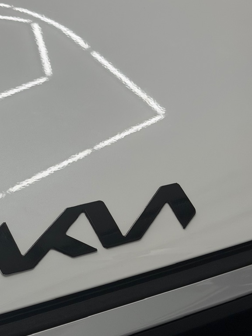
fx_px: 777
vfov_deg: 24.4
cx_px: 63
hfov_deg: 18.3
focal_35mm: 80
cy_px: 189
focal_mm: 6.76
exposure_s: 1/407
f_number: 1.78
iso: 64
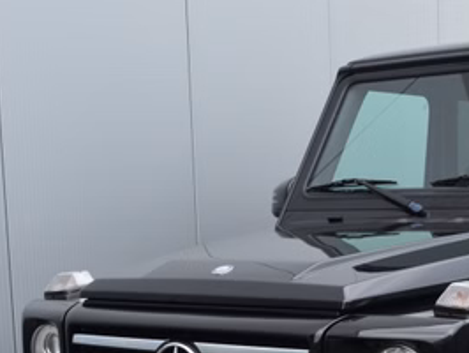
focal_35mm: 83
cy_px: 362
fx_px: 1126
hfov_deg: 22.7
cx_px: 462
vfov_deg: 17.4
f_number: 10
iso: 400
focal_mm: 24
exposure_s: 1/60
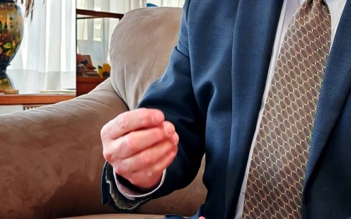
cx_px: 132
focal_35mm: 100
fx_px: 957
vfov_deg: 13.0
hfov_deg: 20.8
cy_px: 54
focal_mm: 6.67
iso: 250
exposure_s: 1/125
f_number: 1.9
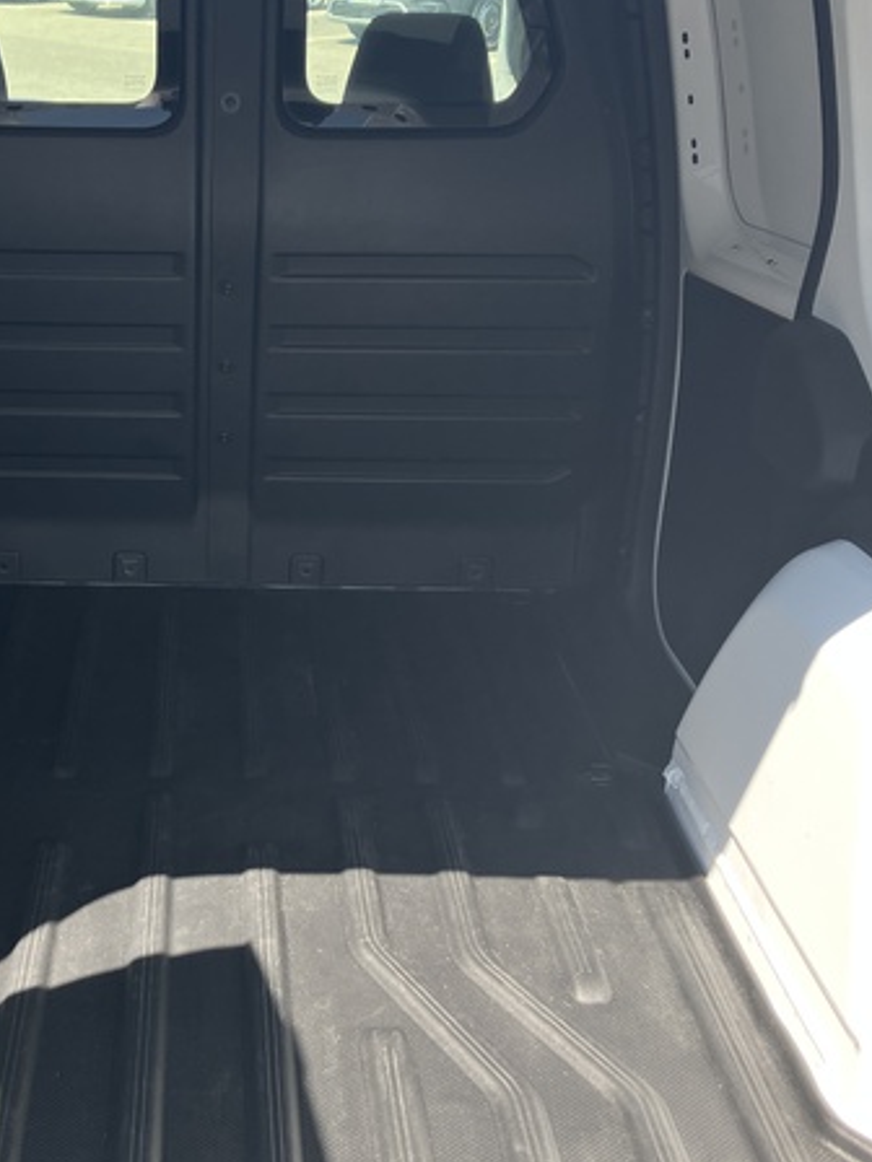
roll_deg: +0.1
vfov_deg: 38.2
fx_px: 1679
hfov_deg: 28.5
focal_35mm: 50
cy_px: 625
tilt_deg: -23.1
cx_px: 176
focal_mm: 3.99
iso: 32
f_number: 1.8
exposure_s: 1/197
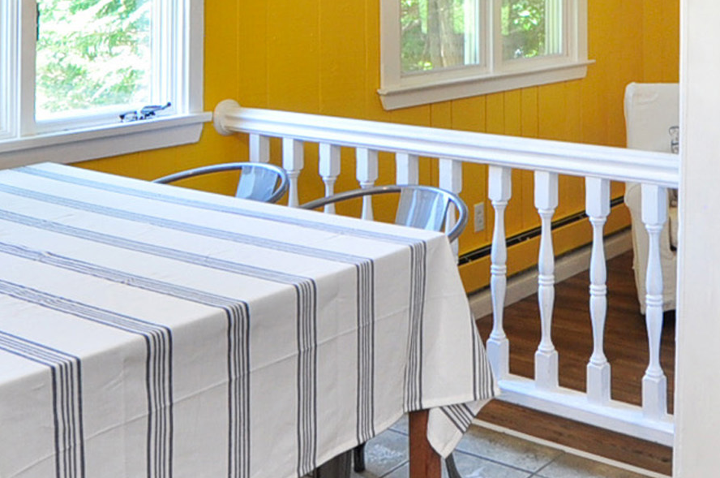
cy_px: -84
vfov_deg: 24.9
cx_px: 533
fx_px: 978
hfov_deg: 39.4
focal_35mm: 49
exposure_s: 1/30
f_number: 5
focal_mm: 10
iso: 400
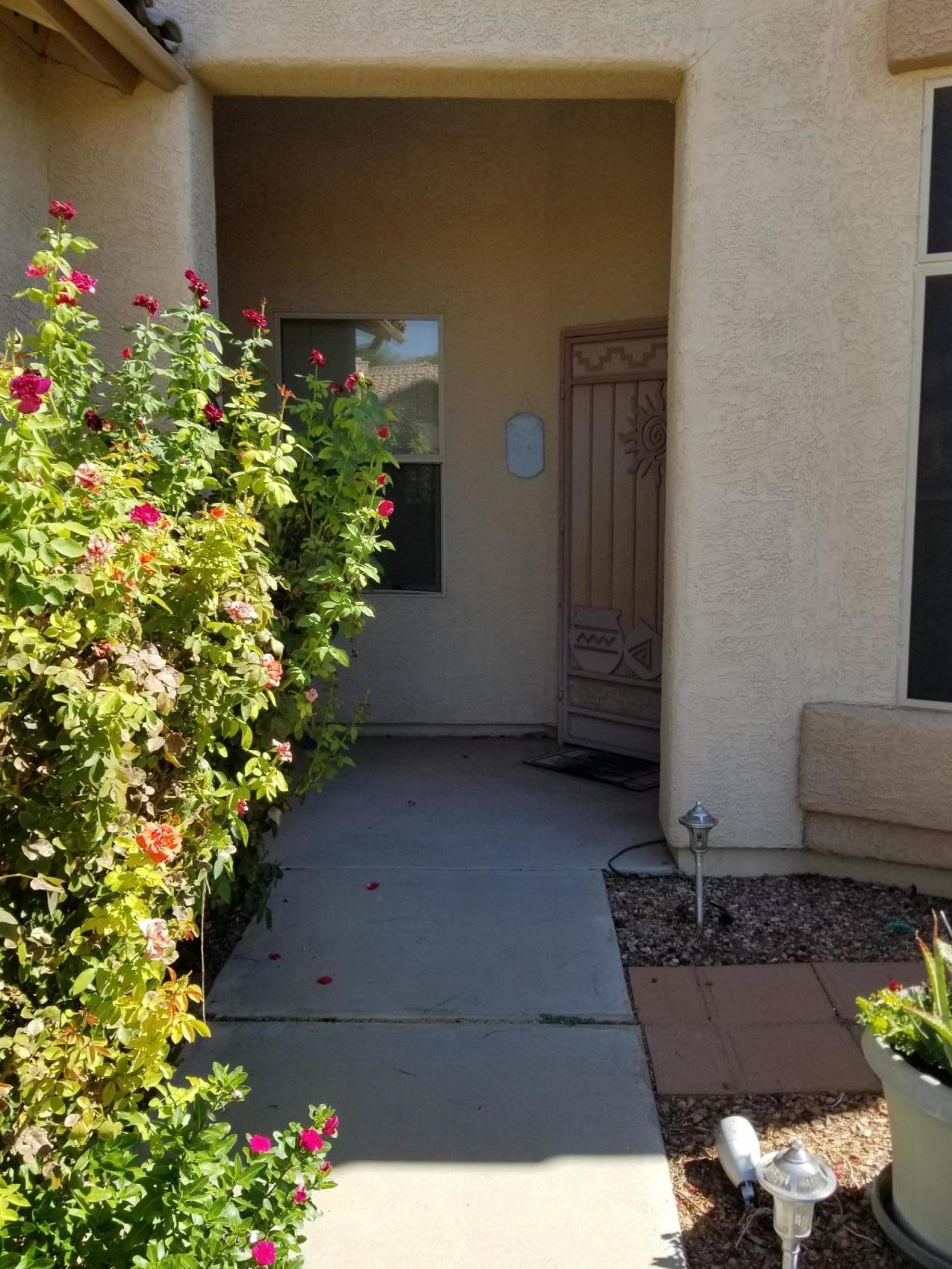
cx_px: 501
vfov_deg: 58.3
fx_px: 1137
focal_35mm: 31
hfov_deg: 45.4
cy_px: 642
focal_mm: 4.25
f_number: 1.7
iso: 50
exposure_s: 1/1188
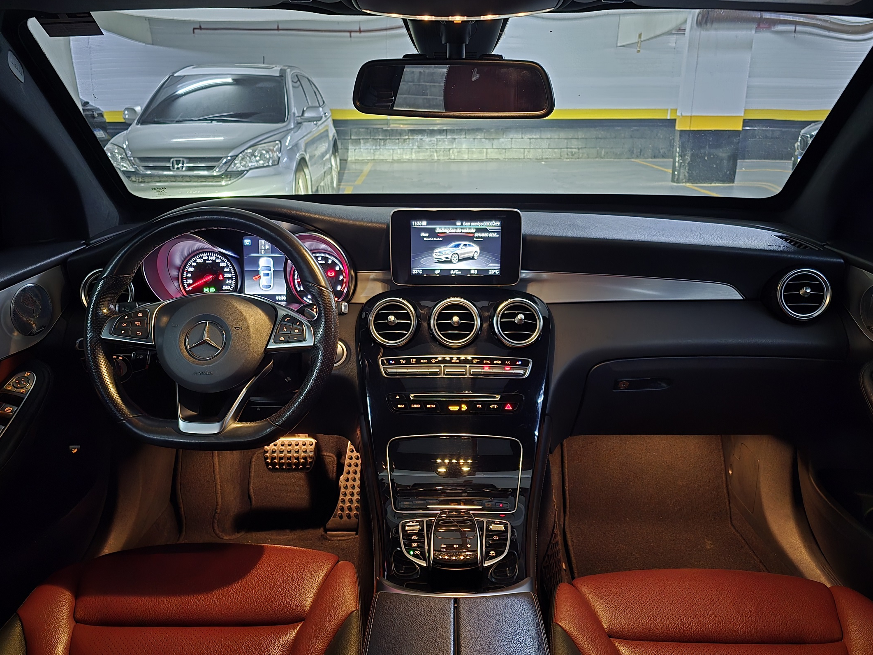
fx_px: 656
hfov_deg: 67.3
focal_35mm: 26
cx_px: 452
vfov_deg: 53.1
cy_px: 325
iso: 2500
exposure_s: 1/20
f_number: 1.7
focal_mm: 6.3
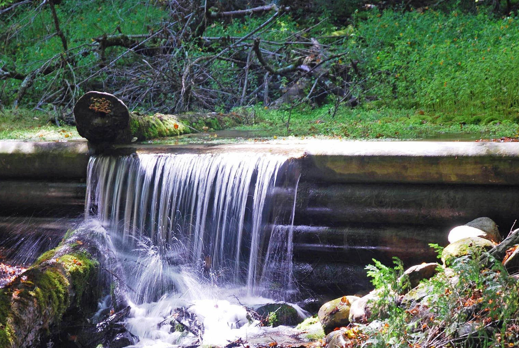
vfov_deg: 11.6
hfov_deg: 17.3
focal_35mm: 118
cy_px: 161
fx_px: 1703
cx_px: 229
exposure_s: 1/10
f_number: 4.5
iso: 100
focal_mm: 50
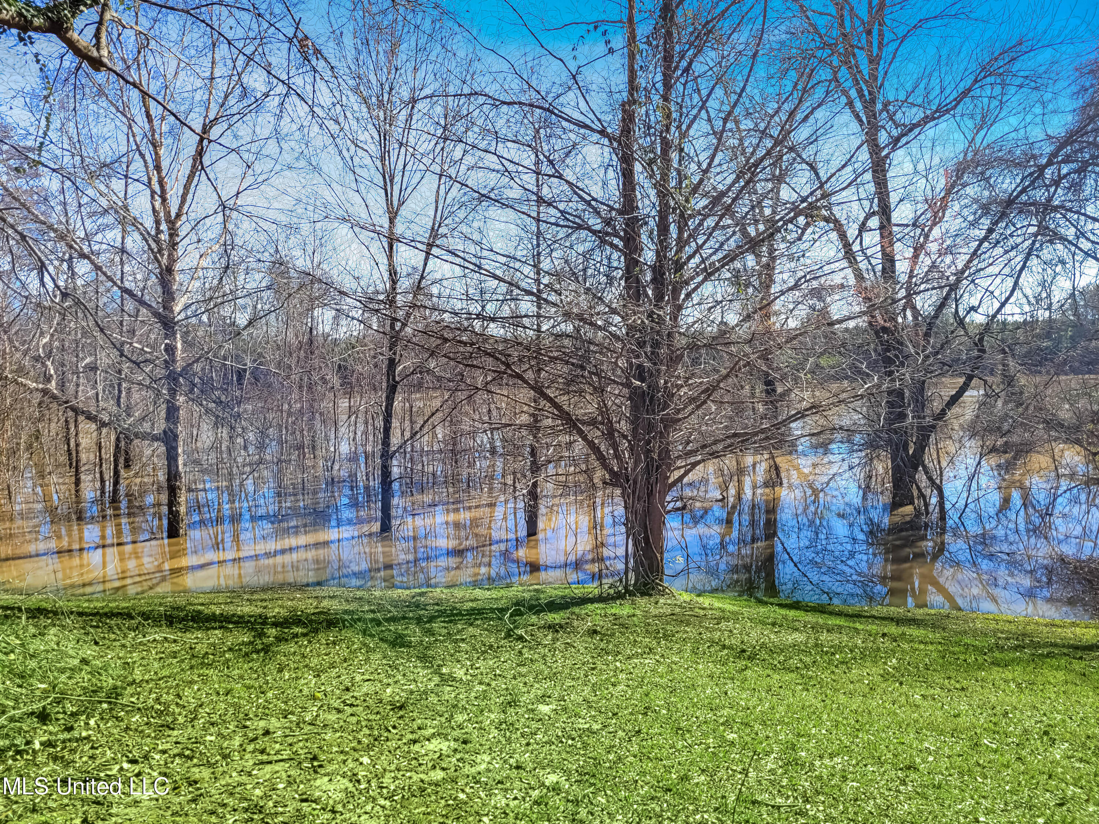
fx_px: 825
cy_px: 412
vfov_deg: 53.1
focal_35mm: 26
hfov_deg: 67.3
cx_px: 550
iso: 40
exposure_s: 1/1300
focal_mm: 5.4
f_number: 1.8
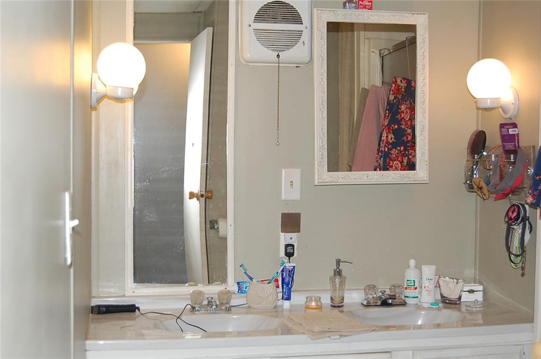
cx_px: 270
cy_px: 180
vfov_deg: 28.0
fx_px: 720
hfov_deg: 41.2
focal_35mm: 48
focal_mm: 32
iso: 400
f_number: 4.5
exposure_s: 1/60
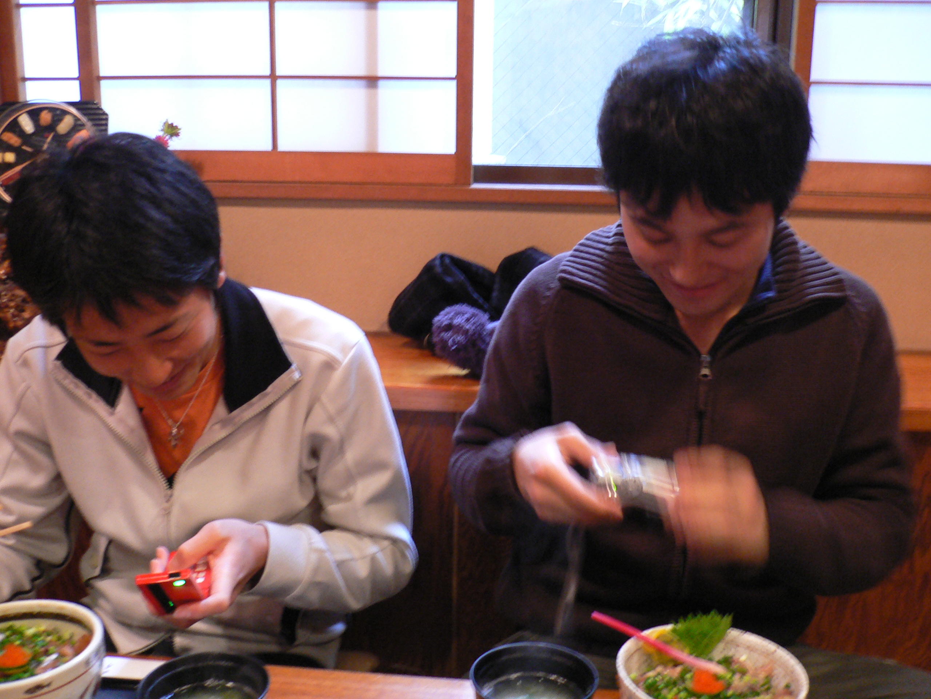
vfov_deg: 40.7
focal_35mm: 35
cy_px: 350
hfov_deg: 52.6
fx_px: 941
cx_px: 466
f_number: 2.8
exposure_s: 1/8
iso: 200
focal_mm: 5.8
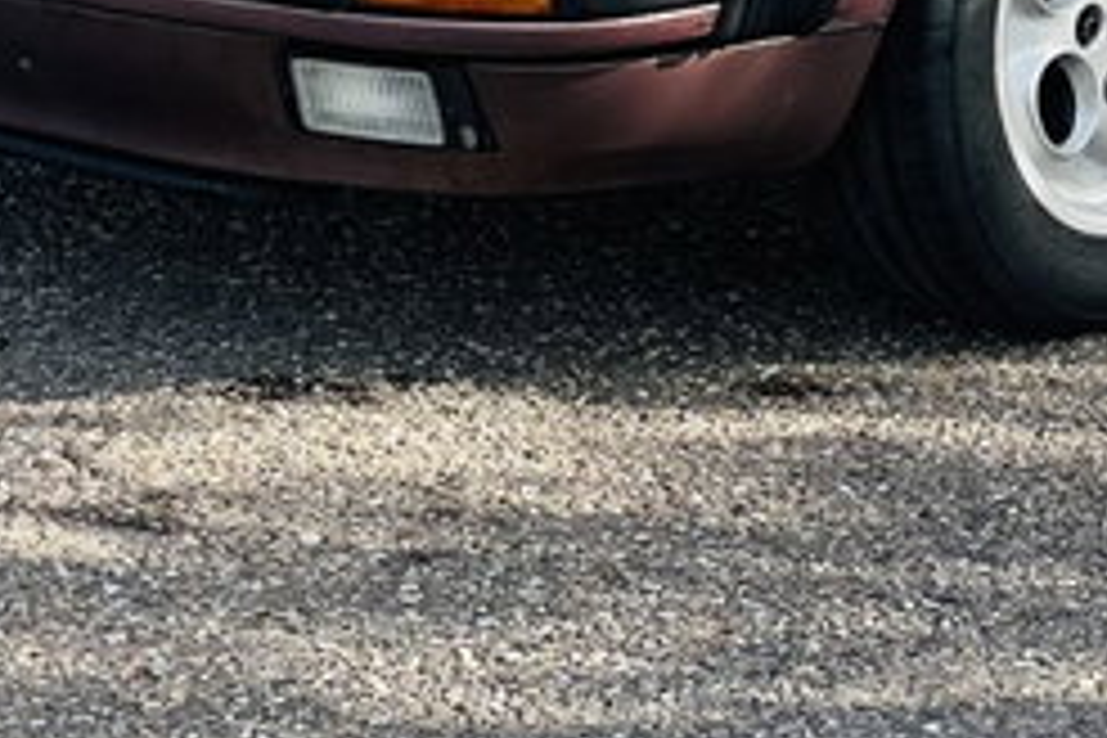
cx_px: 1048
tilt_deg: -7.1
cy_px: -468
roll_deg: +1.0
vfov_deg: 5.4
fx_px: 7687
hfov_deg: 8.2
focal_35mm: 250
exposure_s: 1/268
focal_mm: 9
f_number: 2.8
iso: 32
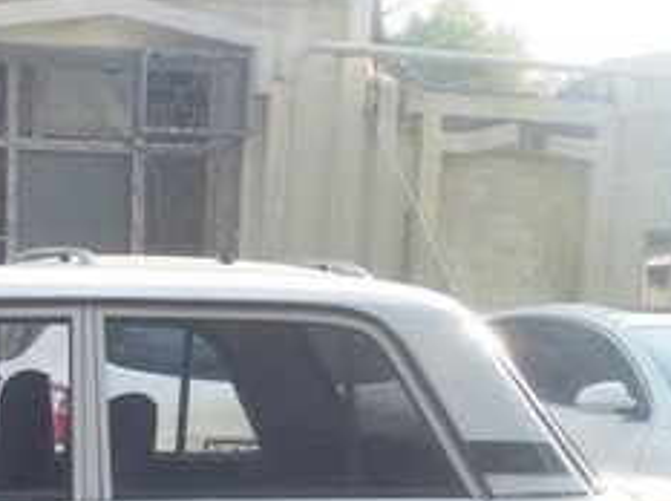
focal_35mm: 88
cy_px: 655
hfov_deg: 21.7
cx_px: 37
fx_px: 1703
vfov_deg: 15.9
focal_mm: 2.93
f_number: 2.4
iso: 40
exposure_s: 1/242
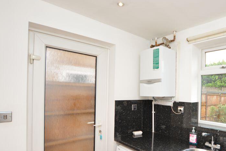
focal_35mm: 22
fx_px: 138
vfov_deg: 56.8
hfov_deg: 76.5
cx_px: 148
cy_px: 92
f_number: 4
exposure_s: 1/60
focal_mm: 10
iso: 360
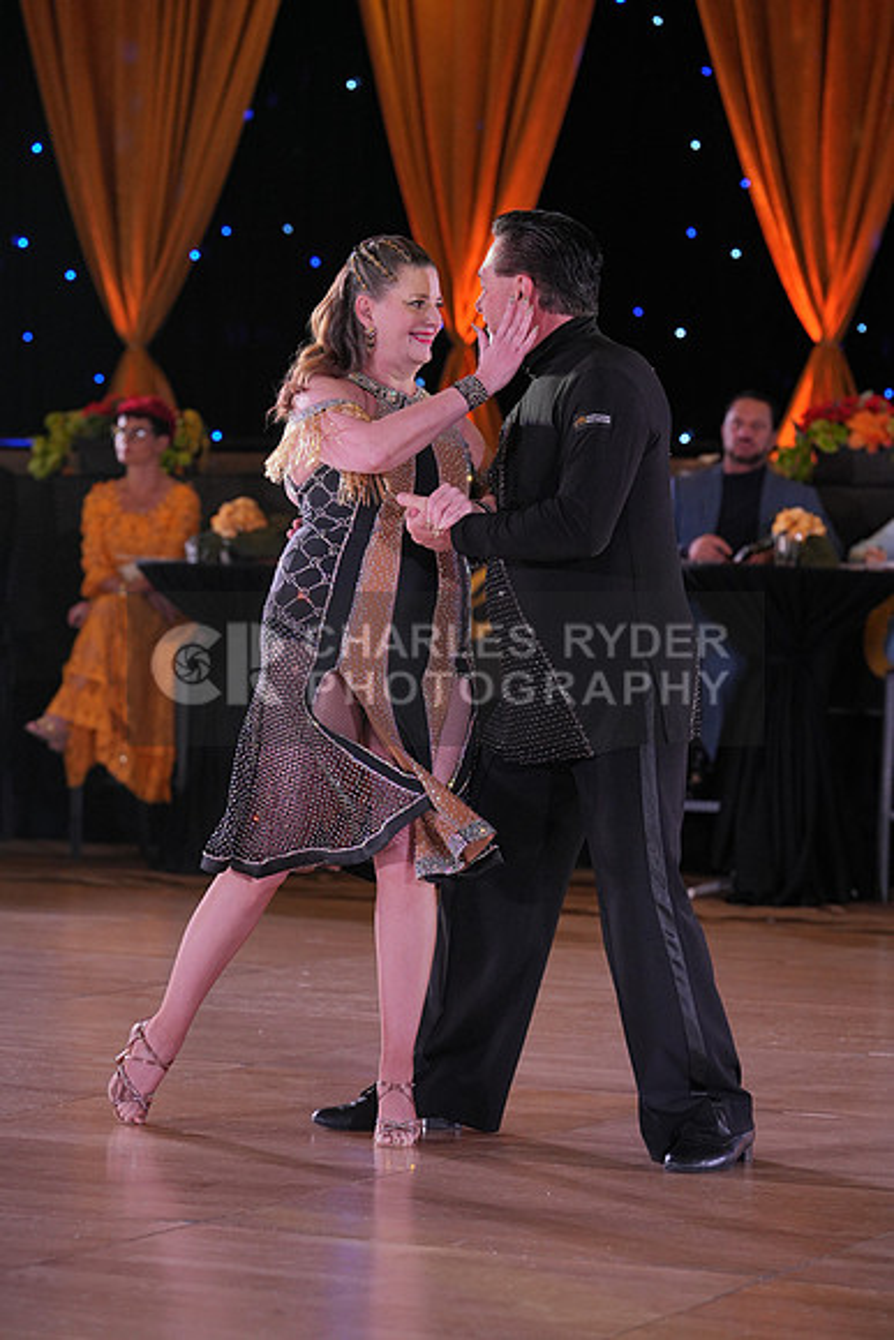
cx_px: 447
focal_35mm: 120
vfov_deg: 17.1
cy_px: 670
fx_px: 4467
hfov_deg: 11.4
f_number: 4
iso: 1250
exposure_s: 1/400
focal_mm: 120
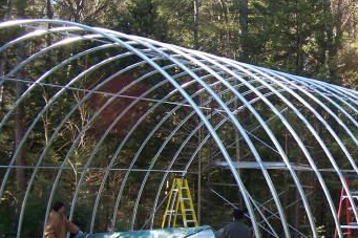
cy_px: 156
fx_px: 735
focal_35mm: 74
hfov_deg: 26.3
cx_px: 330
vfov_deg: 18.4
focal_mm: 6.3
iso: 64
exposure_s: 1/125
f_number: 2.8
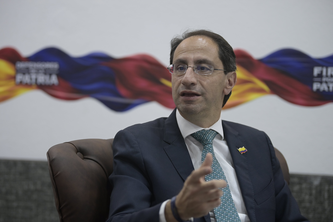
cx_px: 166
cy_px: 111
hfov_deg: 20.0
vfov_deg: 13.4
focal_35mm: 102
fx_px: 943
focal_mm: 102
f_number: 2.8
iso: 2000
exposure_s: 1/320
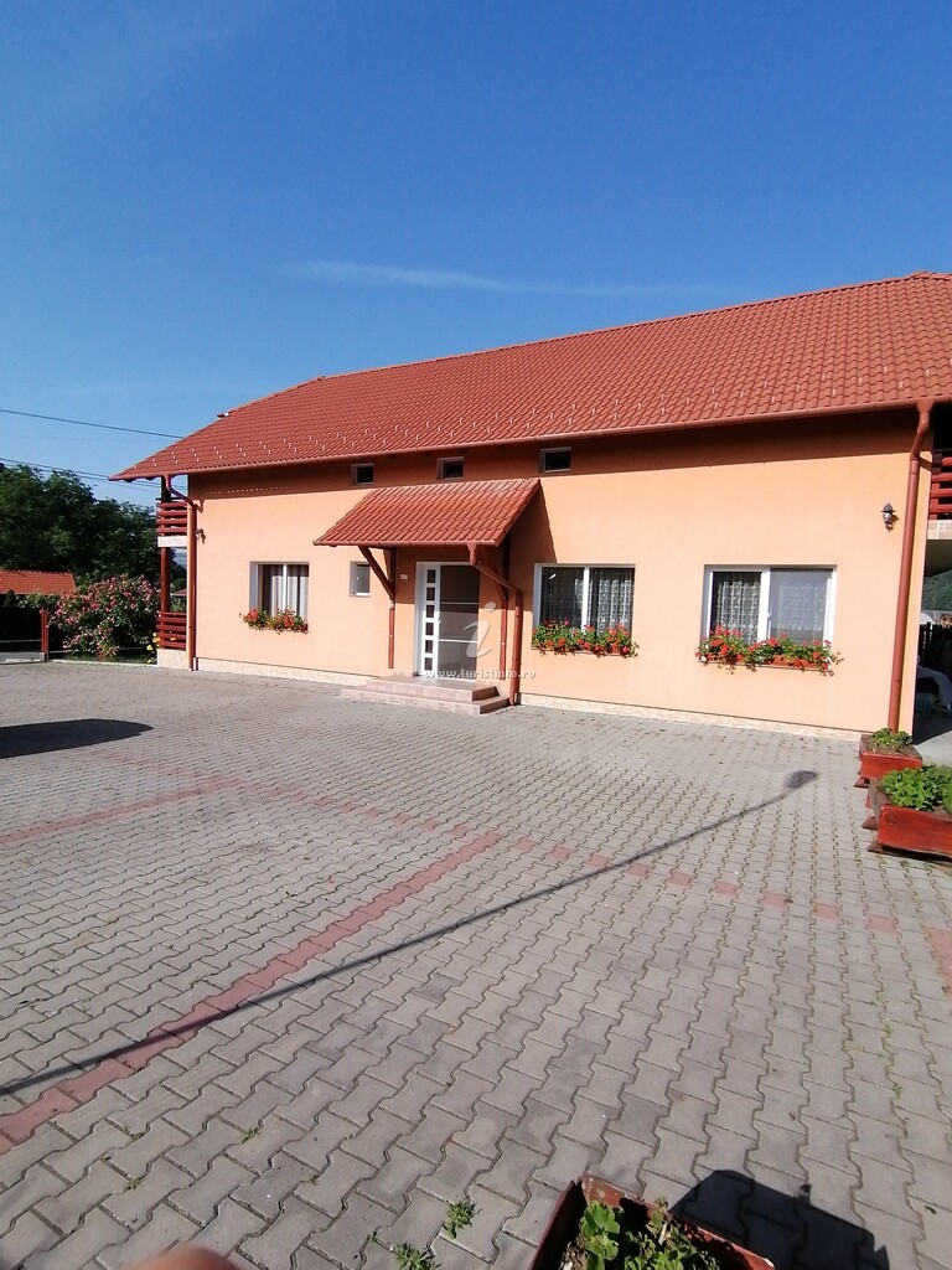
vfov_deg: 91.0
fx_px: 623
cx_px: 476
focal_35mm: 17
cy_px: 635
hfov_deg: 74.7
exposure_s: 1/1099
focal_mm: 1.78
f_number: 2.4
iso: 50
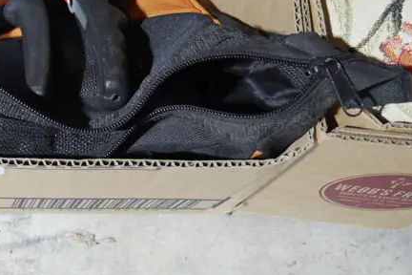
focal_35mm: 79
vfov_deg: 16.9
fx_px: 904
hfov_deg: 24.2
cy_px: 5
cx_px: -26
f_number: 3.6
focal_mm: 16
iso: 1600
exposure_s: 1/60
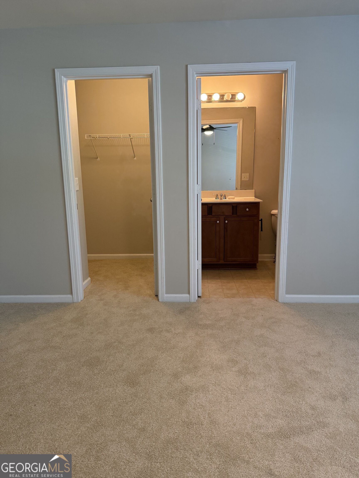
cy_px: 239
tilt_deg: -10.6
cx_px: 180
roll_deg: +0.7
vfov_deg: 71.6
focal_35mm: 24
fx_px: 332
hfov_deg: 56.8
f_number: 1.78
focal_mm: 6.76
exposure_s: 1/60
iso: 200
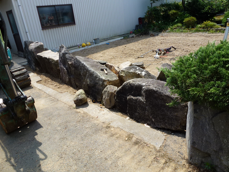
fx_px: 165
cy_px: 84
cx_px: 117
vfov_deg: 54.9
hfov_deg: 69.4
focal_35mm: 25
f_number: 4
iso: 100
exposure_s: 1/400
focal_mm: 4.3
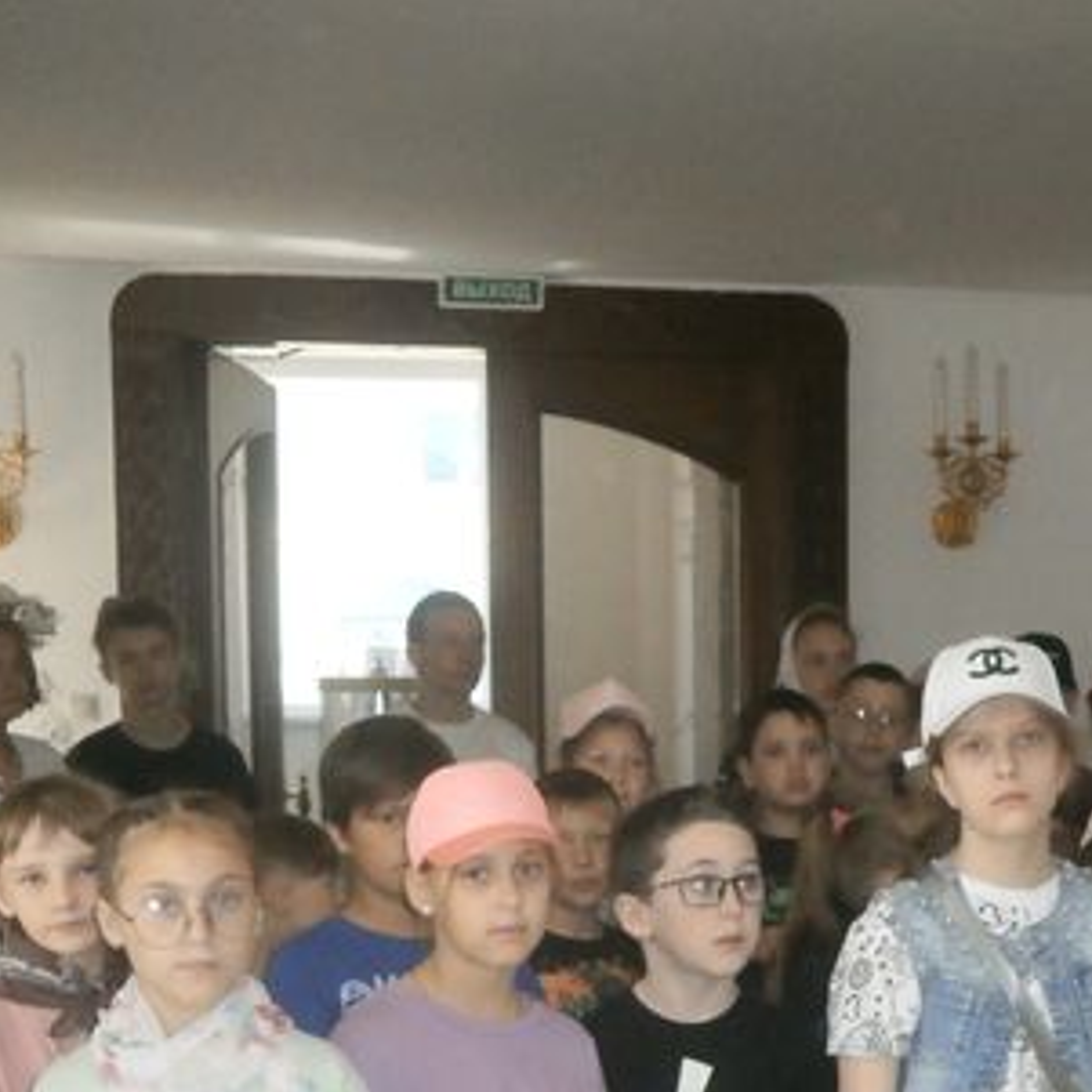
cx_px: 776
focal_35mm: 61
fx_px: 2177
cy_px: 965
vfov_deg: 27.2
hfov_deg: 27.9
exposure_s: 1/250
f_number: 2.8
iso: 400
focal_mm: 4.7
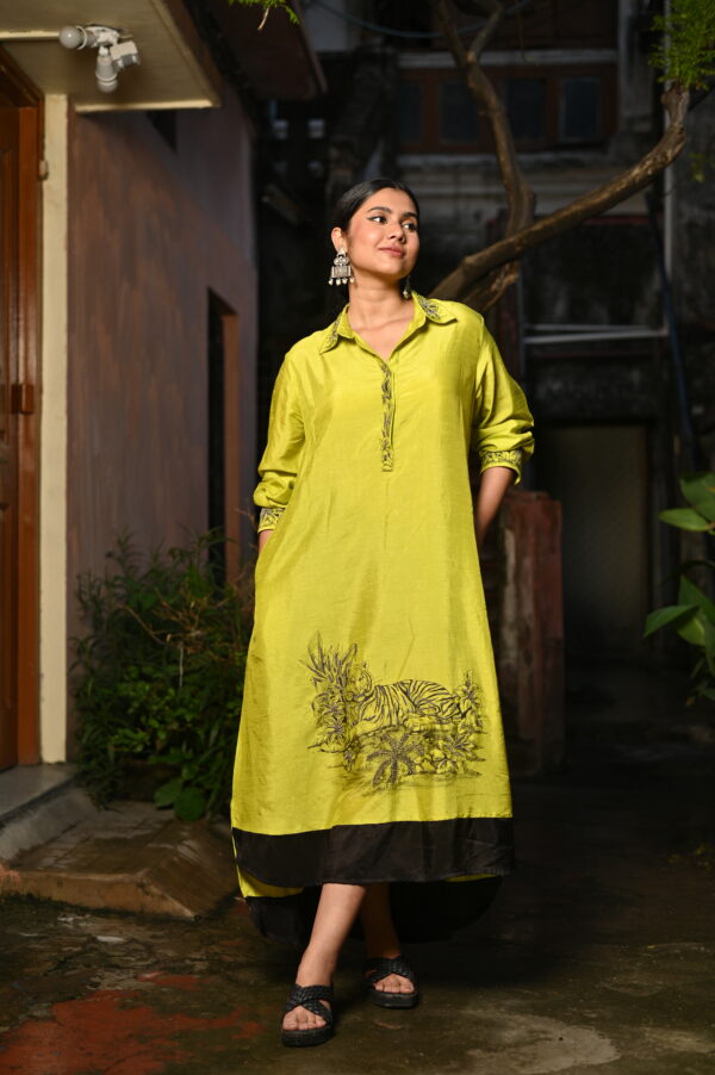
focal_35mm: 50
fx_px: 1492
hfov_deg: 27.0
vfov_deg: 39.6
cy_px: 538
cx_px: 358
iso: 125
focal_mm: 50
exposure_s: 1/320
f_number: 2.8
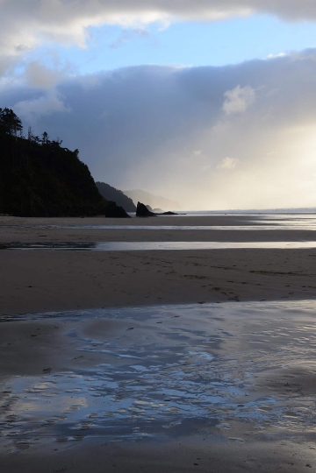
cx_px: 158
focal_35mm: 48
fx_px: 632
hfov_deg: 28.1
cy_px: 236
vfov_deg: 41.1
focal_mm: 48
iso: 500
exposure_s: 1/320
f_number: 10
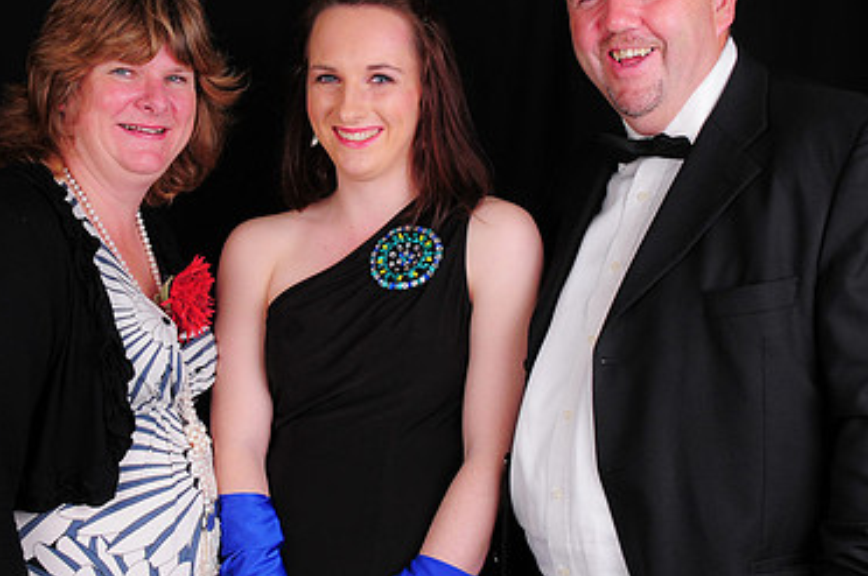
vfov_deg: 20.0
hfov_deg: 29.7
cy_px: 188
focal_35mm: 68
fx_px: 1632
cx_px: 369
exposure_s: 1/125
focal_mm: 29
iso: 200
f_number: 8
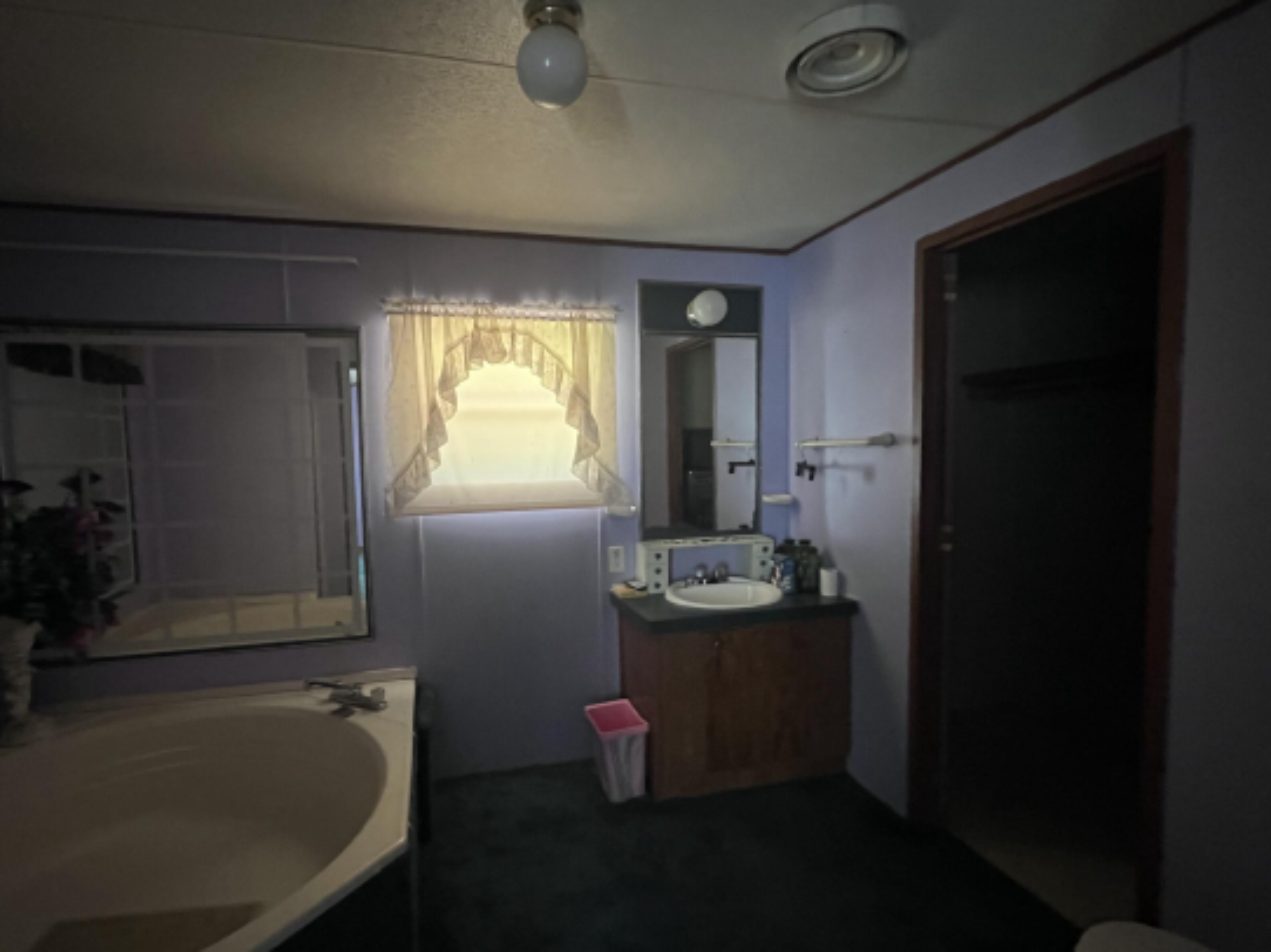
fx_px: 587
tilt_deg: -4.0
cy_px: 483
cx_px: 578
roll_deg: +1.4
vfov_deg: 78.1
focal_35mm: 16
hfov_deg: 94.3
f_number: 1.8
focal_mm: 1.57
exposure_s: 1/60
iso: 1000
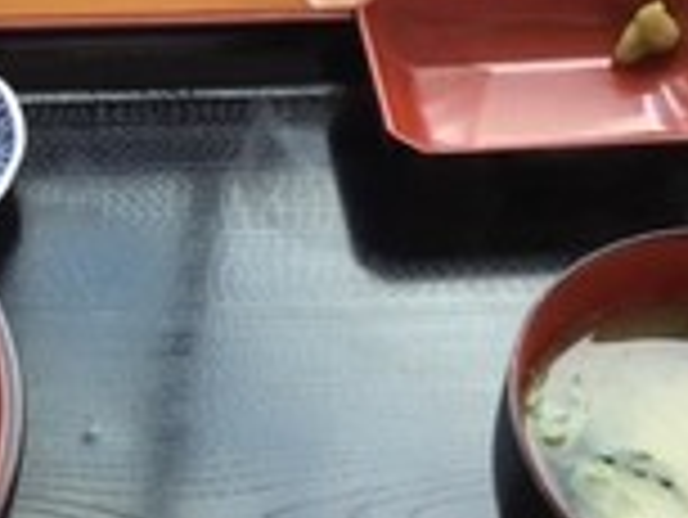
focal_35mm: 91
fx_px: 1810
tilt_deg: -53.1
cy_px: 342
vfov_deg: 16.2
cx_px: 94
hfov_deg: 21.1
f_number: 2.4
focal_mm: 3.3
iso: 40
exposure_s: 1/120
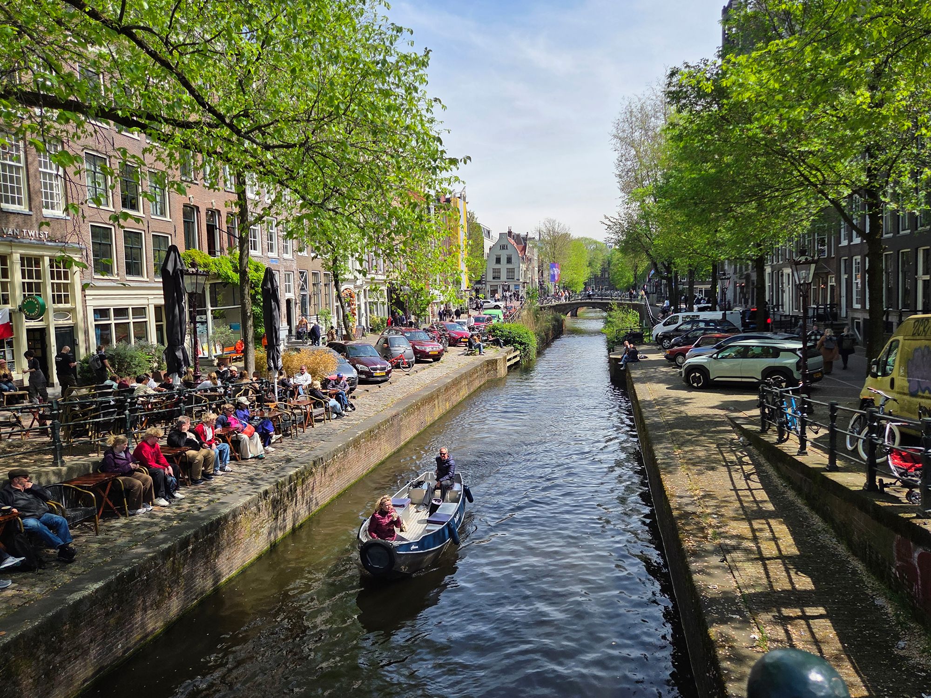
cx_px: 466
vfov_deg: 58.9
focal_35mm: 23
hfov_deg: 73.9
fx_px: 619
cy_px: 349
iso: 80
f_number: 1.8
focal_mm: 5.4
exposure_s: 1/5261
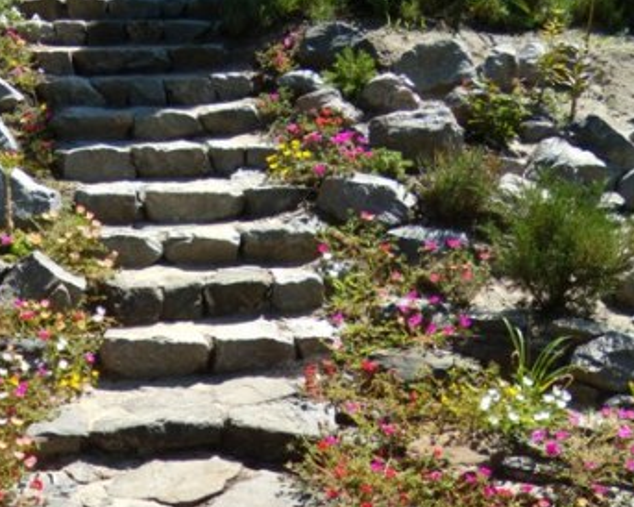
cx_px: 162
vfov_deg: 24.5
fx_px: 1163
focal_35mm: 62
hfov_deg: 30.0
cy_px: 202
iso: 80
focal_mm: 6.4
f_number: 3.6
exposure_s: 1/400
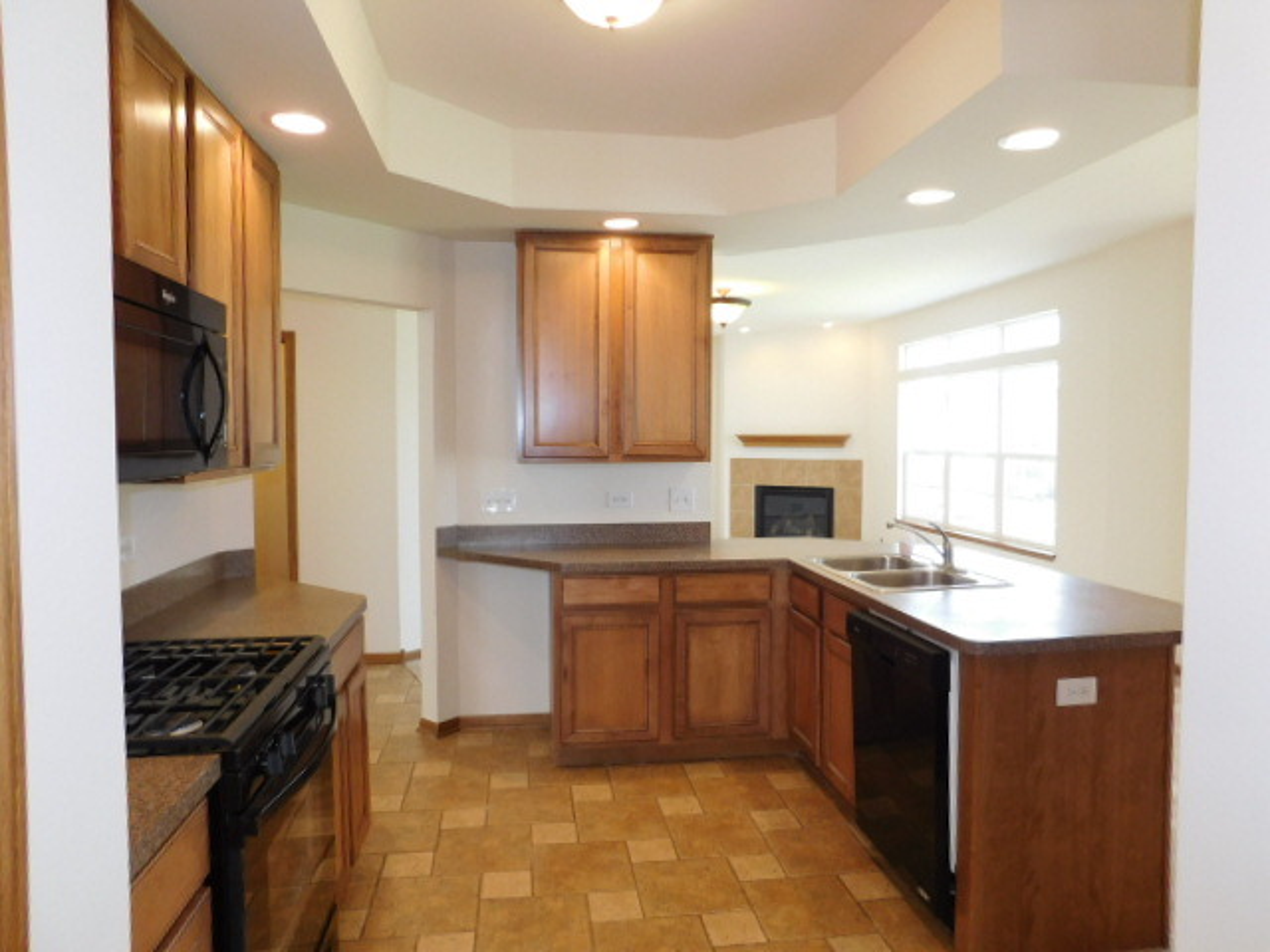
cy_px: 476
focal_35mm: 23
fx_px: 844
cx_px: 635
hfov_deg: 73.9
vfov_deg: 58.9
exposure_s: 1/30
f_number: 3
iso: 140
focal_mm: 4
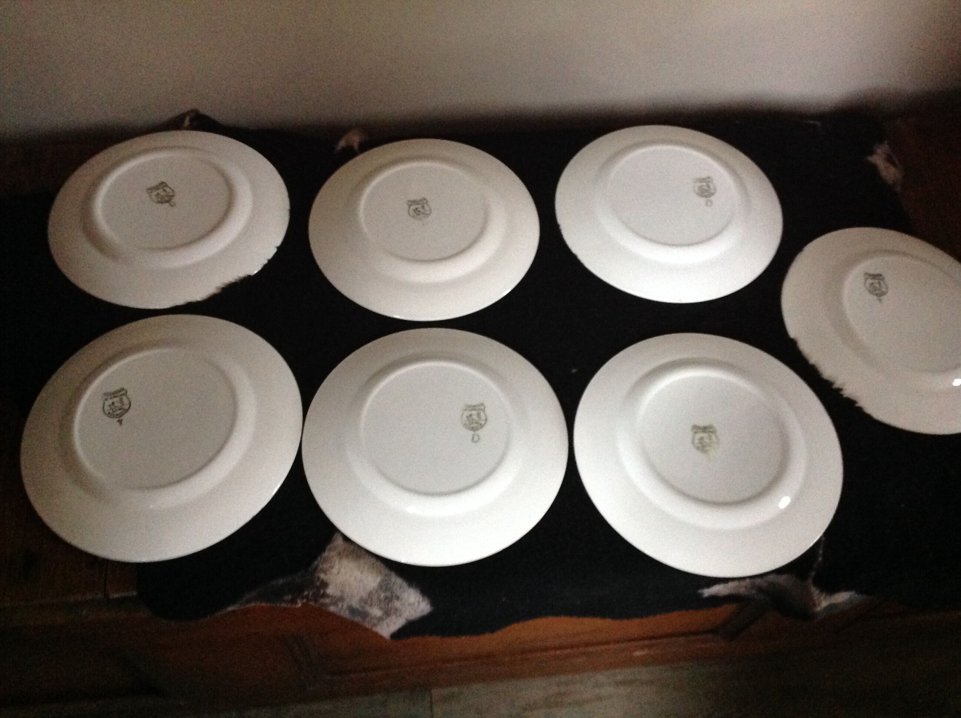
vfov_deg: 40.6
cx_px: 480
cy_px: 359
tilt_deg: -60.6
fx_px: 970
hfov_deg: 52.7
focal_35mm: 35
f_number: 2.4
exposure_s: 1/15
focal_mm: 4.28
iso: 500
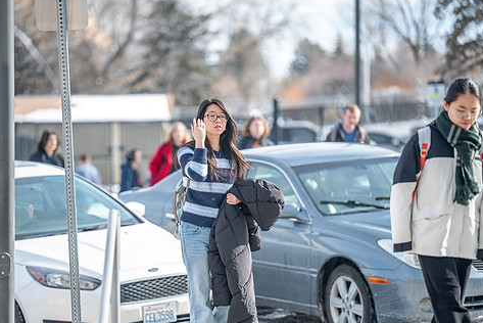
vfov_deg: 7.0
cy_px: 186
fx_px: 2631
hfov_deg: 10.5
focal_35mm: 196
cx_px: 196
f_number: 2.8
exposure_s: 1/800
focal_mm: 160
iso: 100
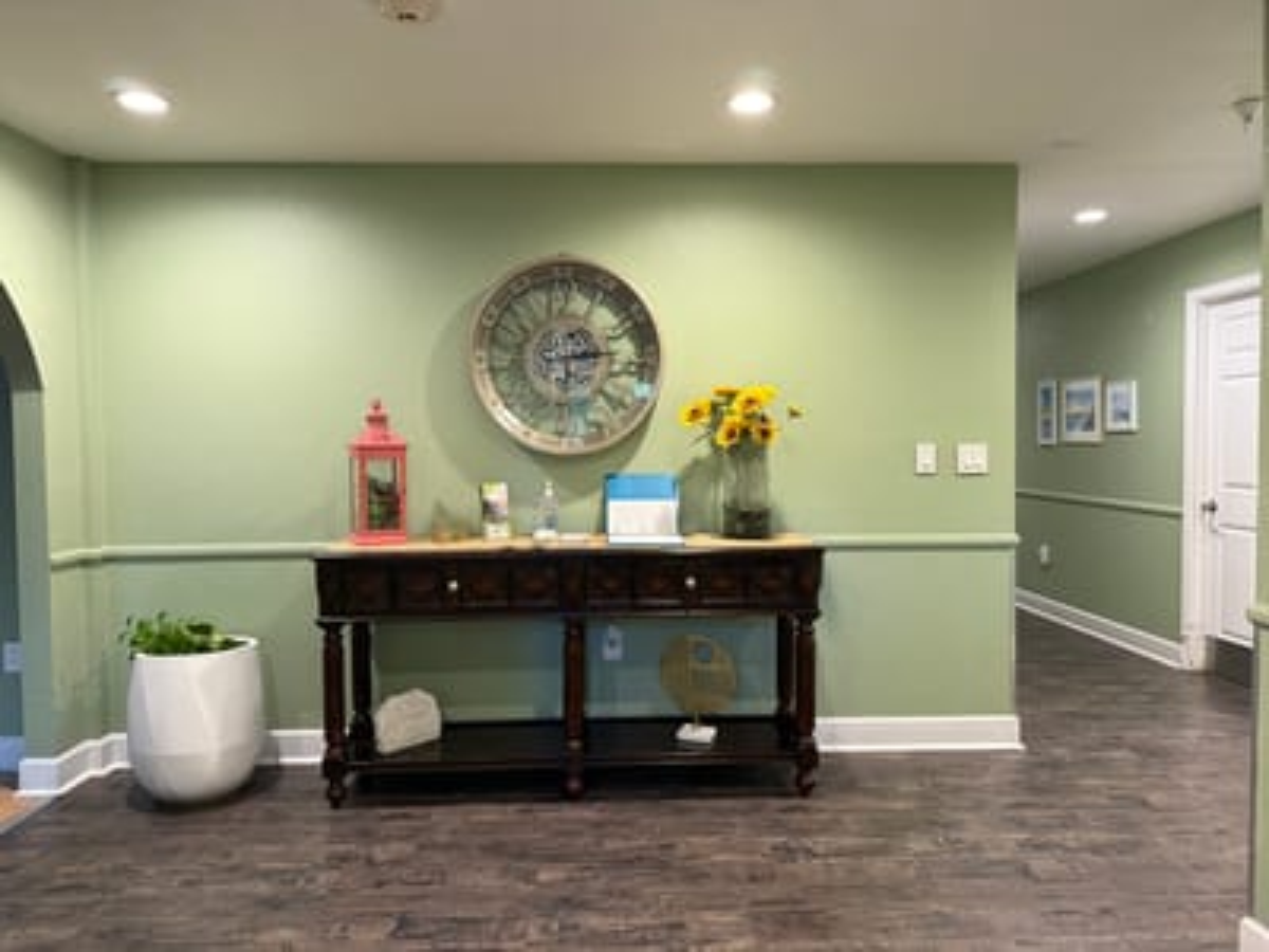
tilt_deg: -2.9
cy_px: 476
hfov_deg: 71.6
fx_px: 880
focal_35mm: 24
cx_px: 634
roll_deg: +0.3
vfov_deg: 56.8
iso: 250
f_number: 1.78
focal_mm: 6.76
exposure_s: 1/60
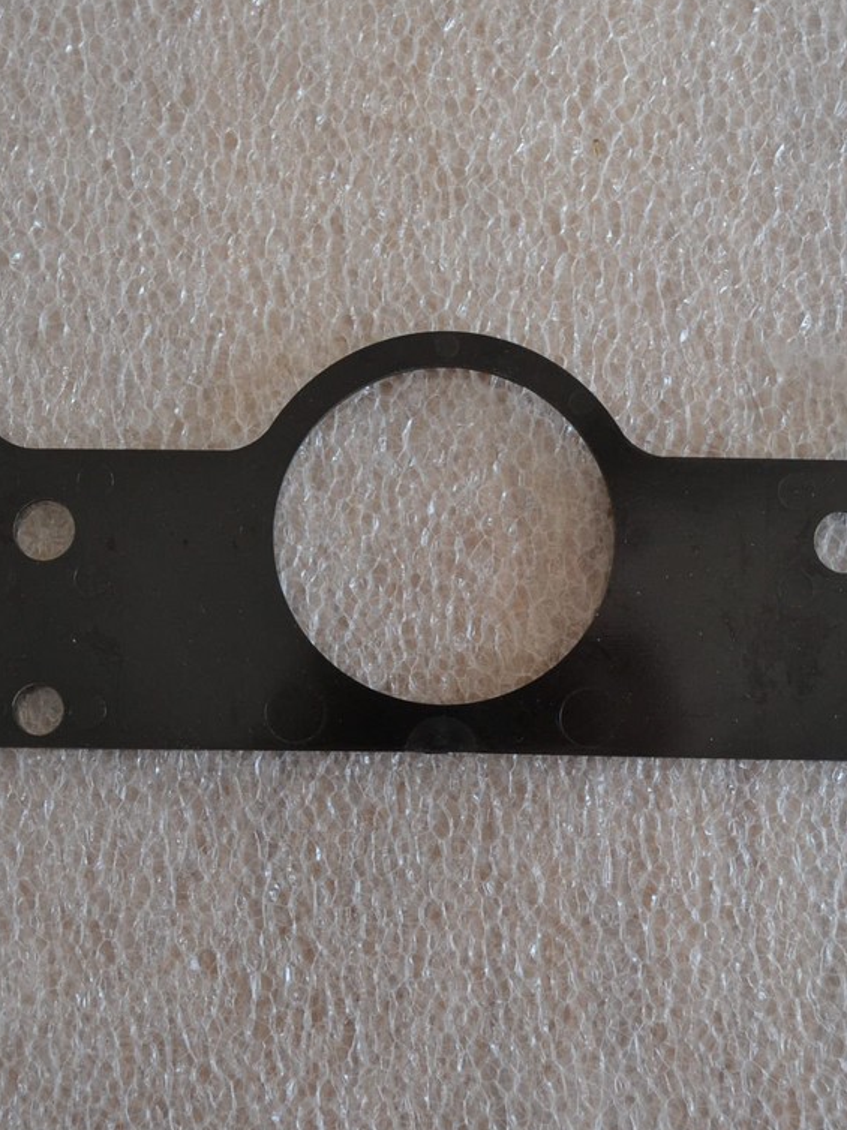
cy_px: 572
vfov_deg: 31.2
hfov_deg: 23.6
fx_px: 2024
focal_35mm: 62
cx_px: 421
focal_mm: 24
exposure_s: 1/60
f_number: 4
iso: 720
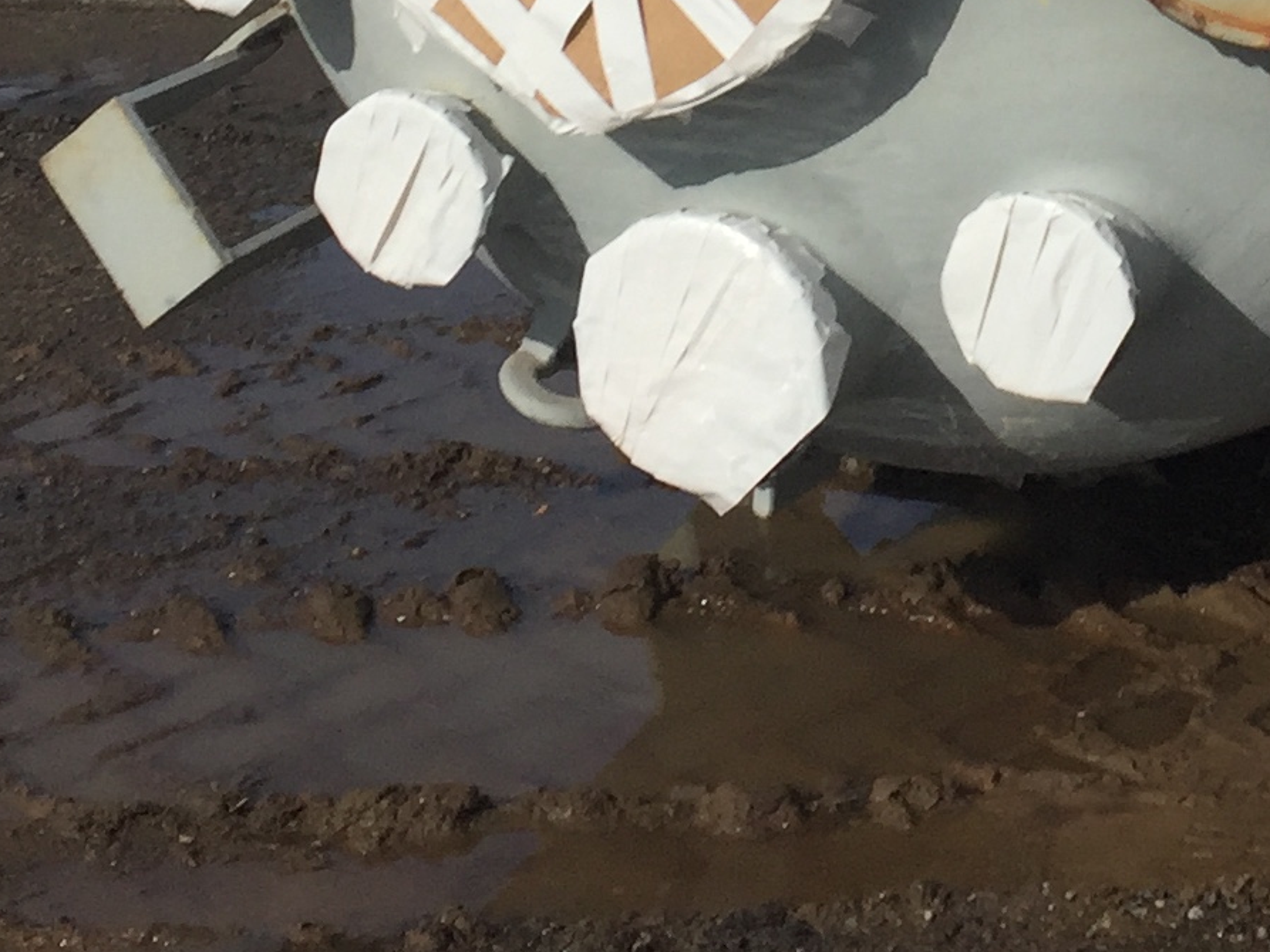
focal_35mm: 106
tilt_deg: -3.3
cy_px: -571
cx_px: 1034
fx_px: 3889
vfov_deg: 13.0
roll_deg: +2.6
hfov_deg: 18.4
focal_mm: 4.15
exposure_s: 1/4405
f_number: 2.2
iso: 32
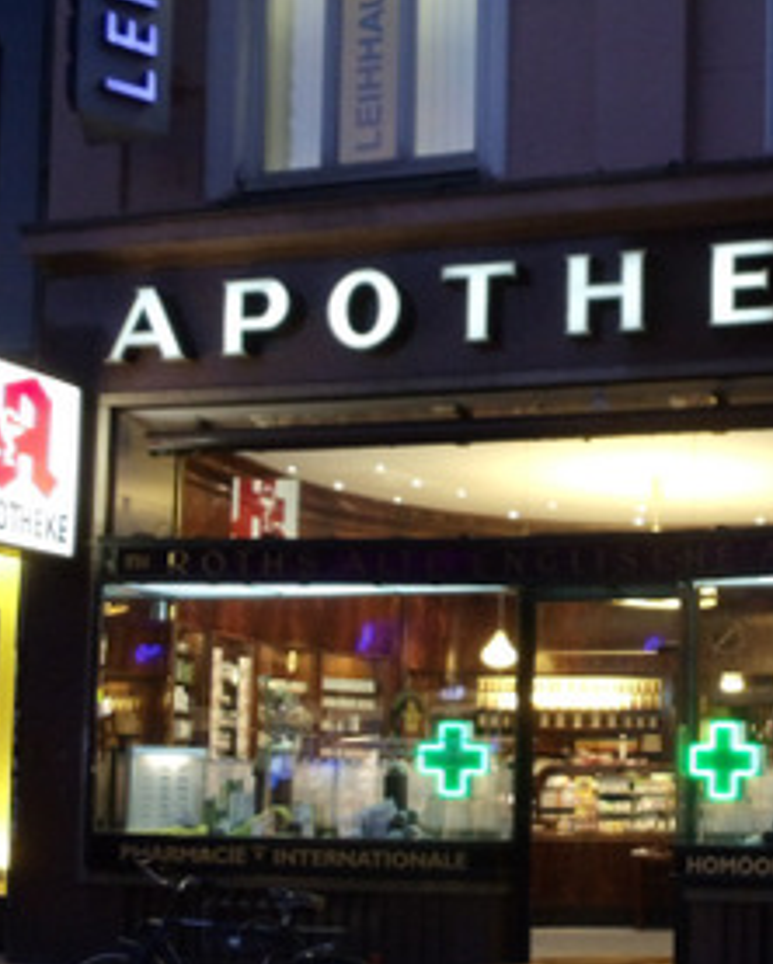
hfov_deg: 17.2
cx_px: 703
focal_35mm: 88
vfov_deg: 21.6
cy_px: 649
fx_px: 2514
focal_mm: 6.81
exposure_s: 1/20
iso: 400
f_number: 3.7
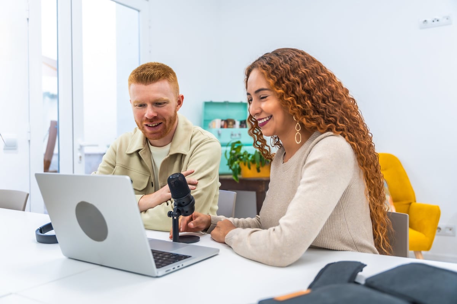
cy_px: 152
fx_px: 409
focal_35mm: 32
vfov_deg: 40.8
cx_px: 228
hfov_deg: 58.4
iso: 400
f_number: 2.8
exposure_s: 1/200
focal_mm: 32.2
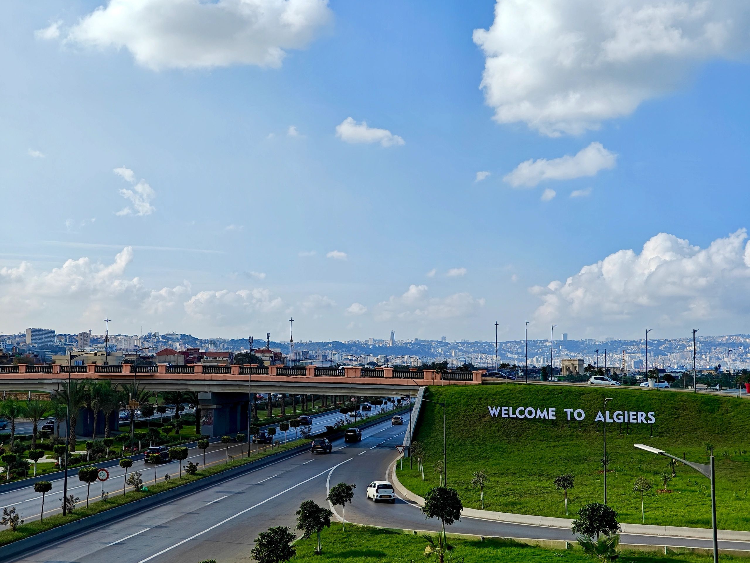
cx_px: 375
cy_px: 282
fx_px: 1019
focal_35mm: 47
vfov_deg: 30.9
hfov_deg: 40.4
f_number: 2
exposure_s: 1/1874
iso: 50
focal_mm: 7.08
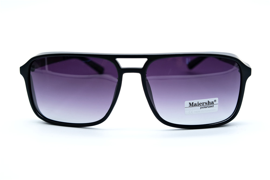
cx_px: 135
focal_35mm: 54
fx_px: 405
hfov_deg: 36.9
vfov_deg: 25.0
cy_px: 90
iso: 320
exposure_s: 1/170
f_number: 5.6
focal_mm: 35.8
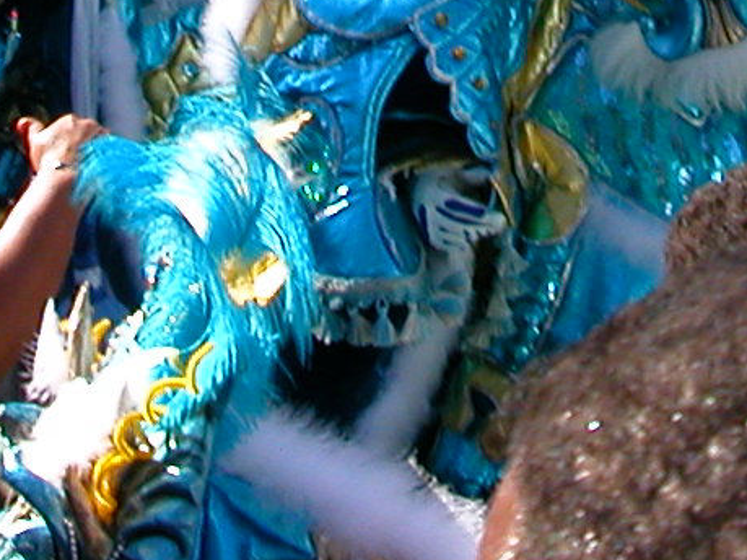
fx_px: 2783
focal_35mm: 129
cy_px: -413
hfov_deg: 15.3
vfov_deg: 10.8
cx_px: 475
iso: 100
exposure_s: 1/314
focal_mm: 5.6
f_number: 4.5
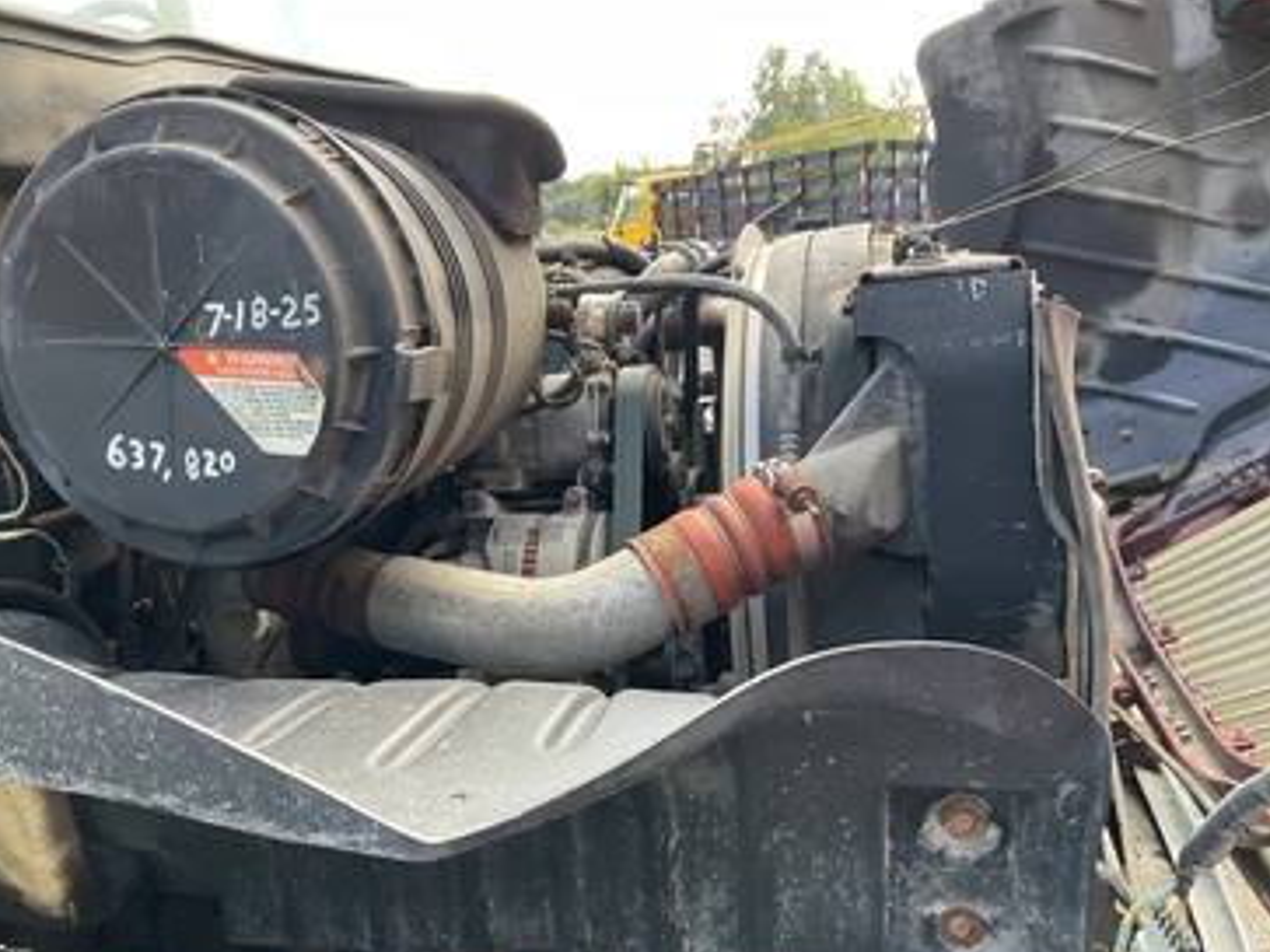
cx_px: 577
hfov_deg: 56.7
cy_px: 508
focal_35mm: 32
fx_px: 1174
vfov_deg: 44.1
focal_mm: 3
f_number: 1.8
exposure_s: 1/122
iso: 32
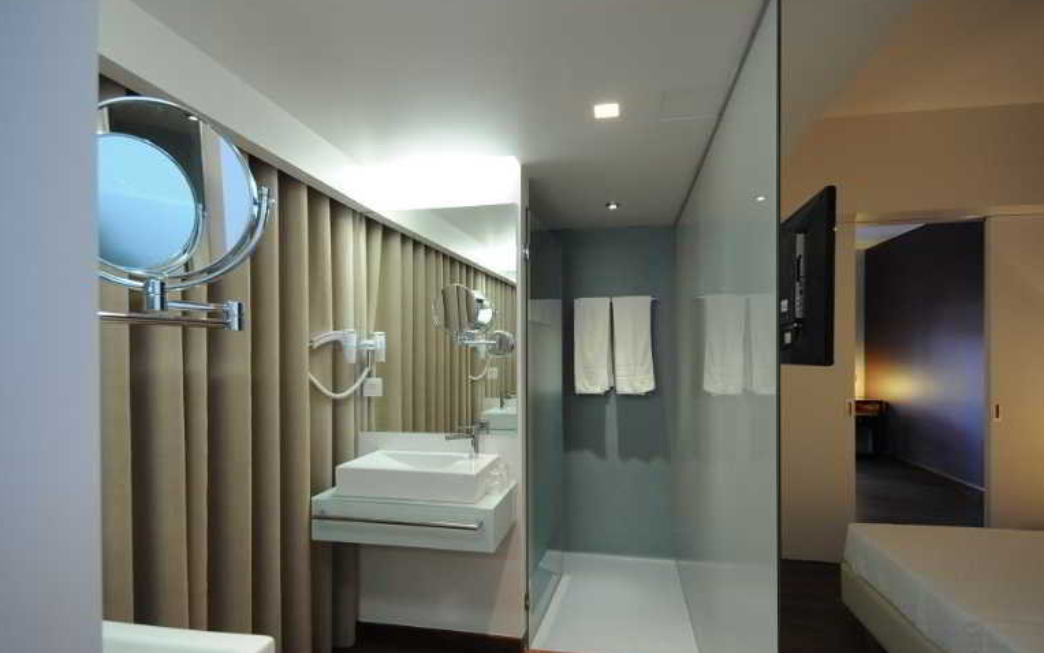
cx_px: 540
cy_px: 345
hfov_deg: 97.8
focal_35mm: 16
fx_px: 455
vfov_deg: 71.2
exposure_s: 1/20
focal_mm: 10
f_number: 6.3
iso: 1250
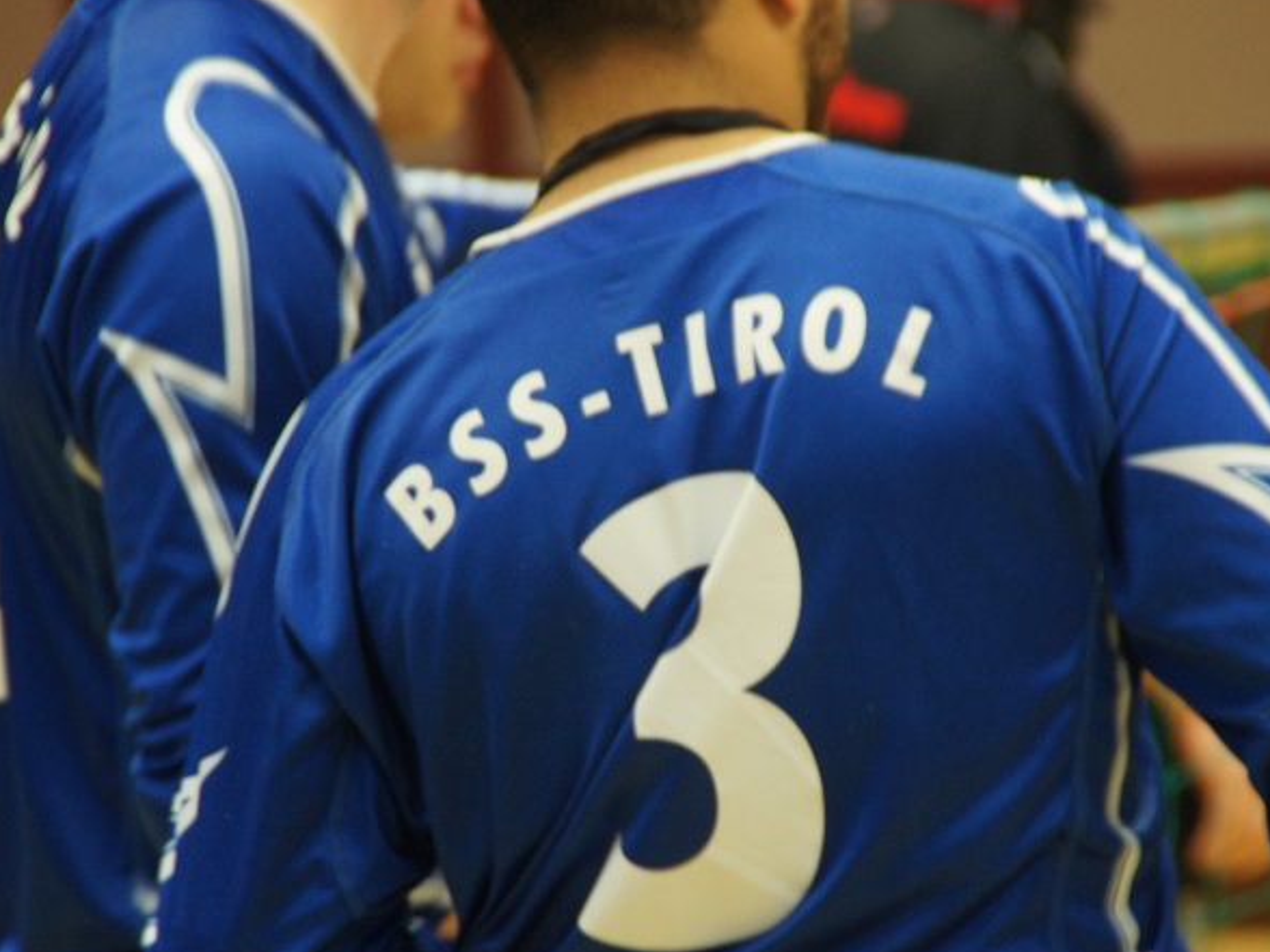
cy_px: 557
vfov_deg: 3.8
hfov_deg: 5.1
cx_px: 689
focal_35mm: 392
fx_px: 14382
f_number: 6.3
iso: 1600
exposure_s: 1/25
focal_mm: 200
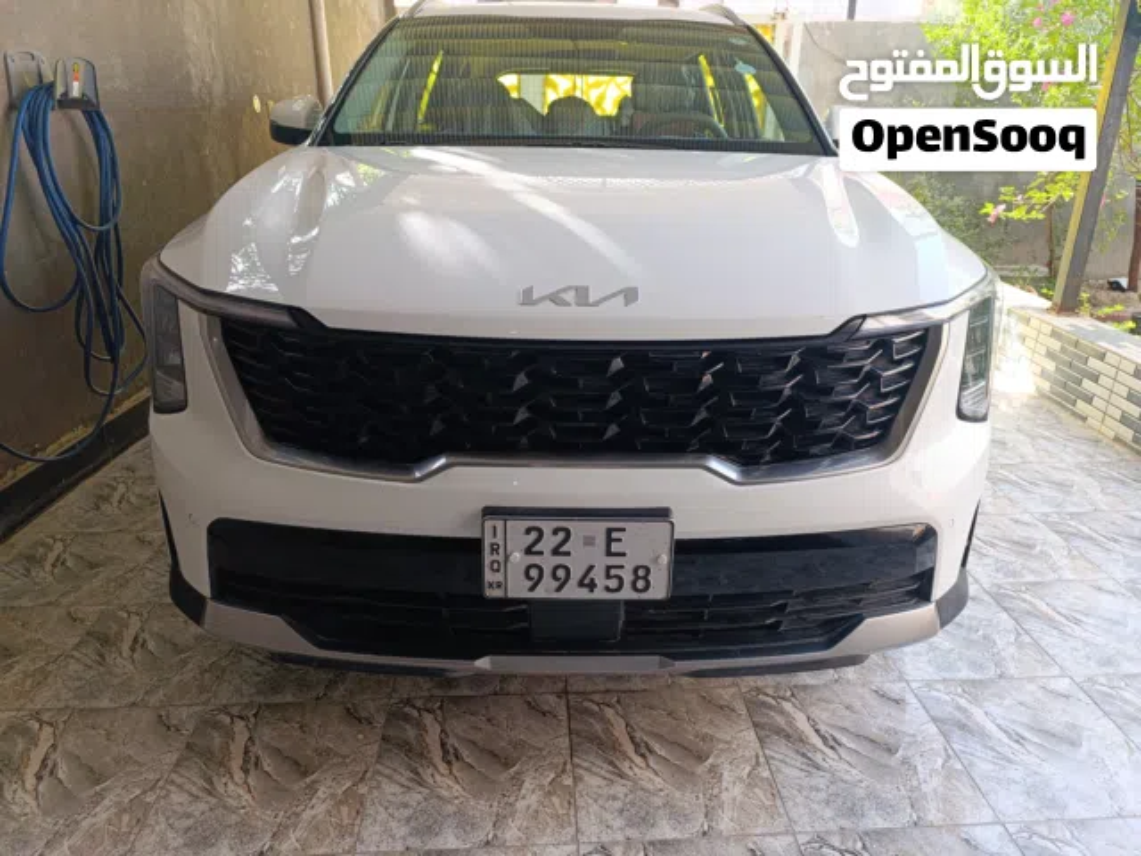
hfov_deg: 73.9
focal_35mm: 23
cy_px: 428
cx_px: 570
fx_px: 758
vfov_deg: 58.9
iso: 250
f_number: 1.6
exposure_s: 1/100
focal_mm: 6.14
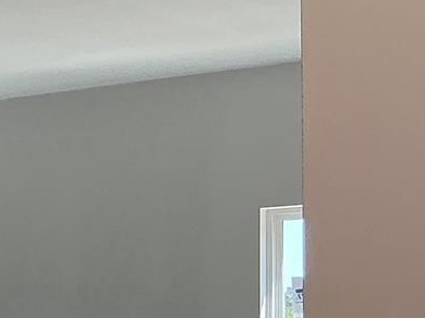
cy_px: 437
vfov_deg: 9.7
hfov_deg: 11.3
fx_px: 1841
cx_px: -552
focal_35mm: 150
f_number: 1.8
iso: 25
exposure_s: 1/154
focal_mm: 3
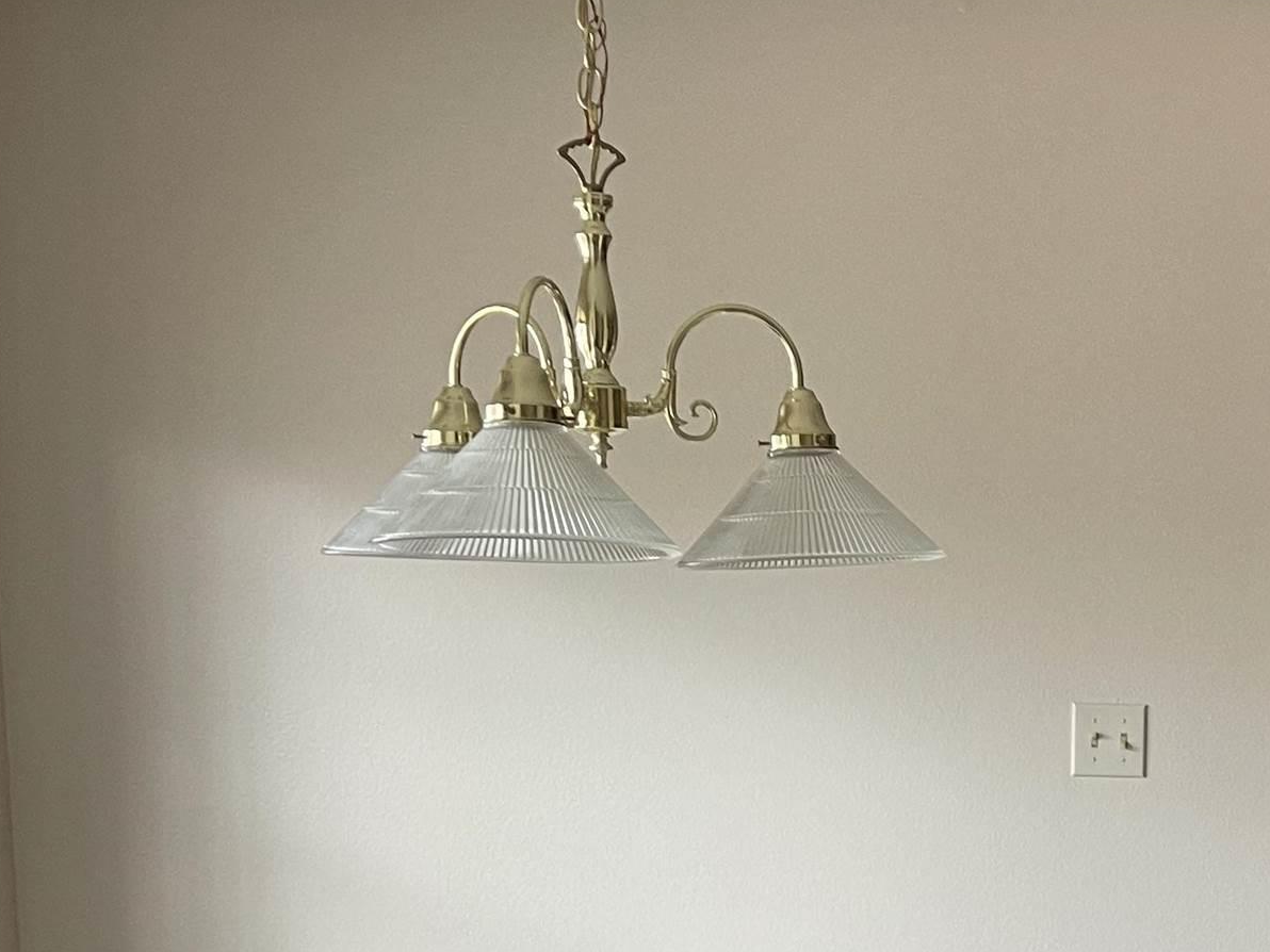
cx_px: 1160
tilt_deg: -9.0
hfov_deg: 27.8
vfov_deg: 21.0
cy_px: 996
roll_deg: -1.0
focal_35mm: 67
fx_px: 2458
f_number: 1.6
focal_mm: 5.1
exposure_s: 1/66
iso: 125
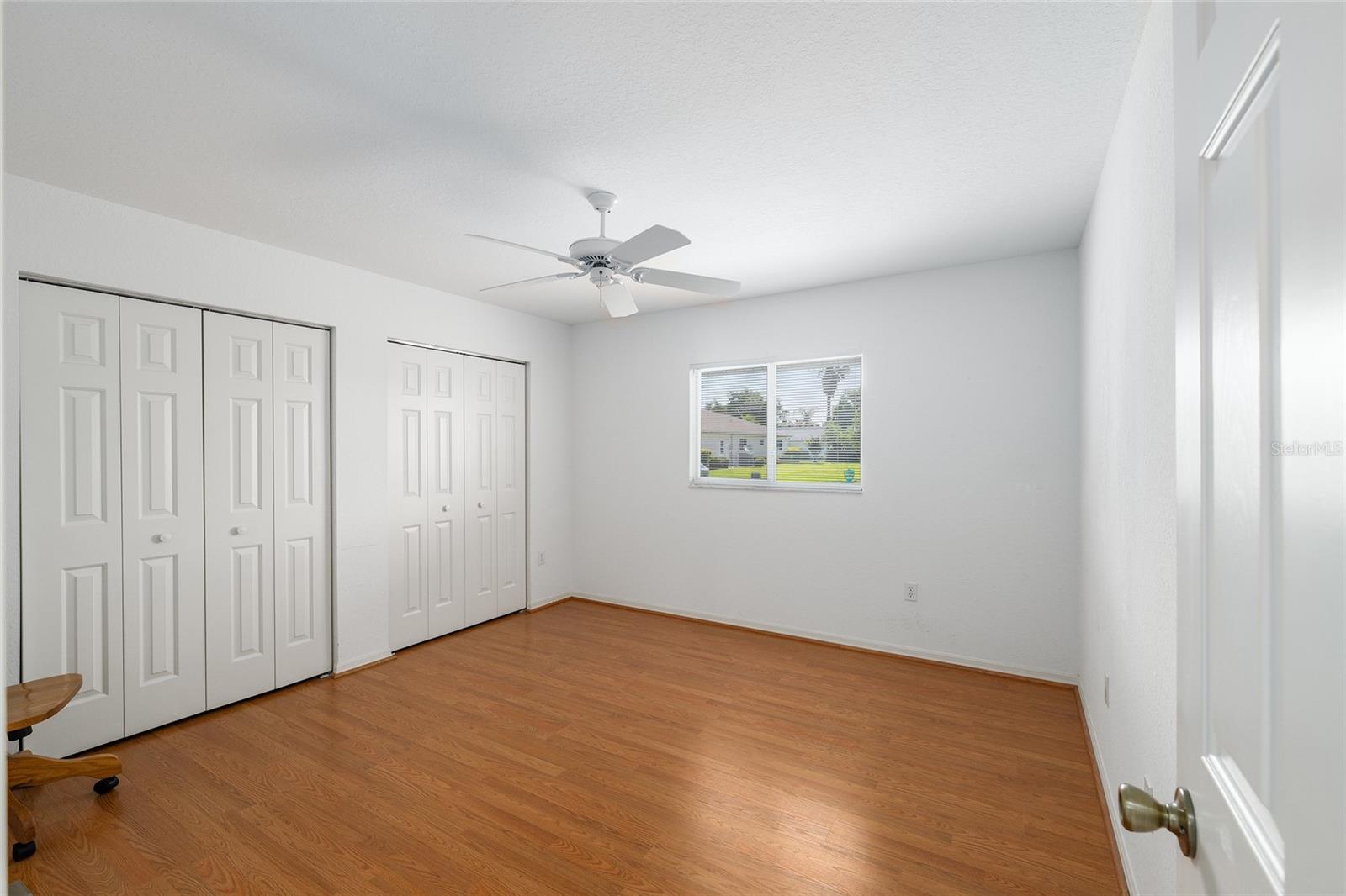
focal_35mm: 15
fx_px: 561
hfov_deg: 100.4
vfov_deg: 77.3
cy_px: 448
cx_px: 673
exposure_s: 1/25
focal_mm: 15
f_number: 8
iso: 320
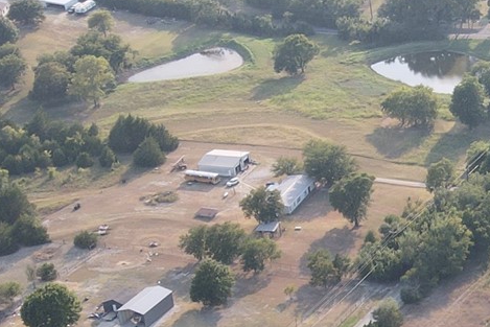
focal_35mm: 109
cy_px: 363
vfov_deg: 12.4
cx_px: 679
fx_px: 1484
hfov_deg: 17.3
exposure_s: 1/160
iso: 100
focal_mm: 4.5
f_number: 2.8
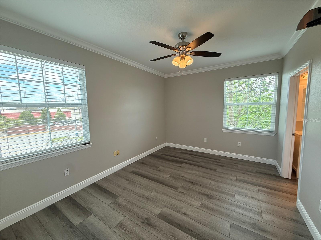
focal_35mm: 14
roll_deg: +2.0
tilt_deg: -4.9
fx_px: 130
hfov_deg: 102.1
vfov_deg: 85.7
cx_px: 160
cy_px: 120
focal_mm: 2.22
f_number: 2.2
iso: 200
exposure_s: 1/120
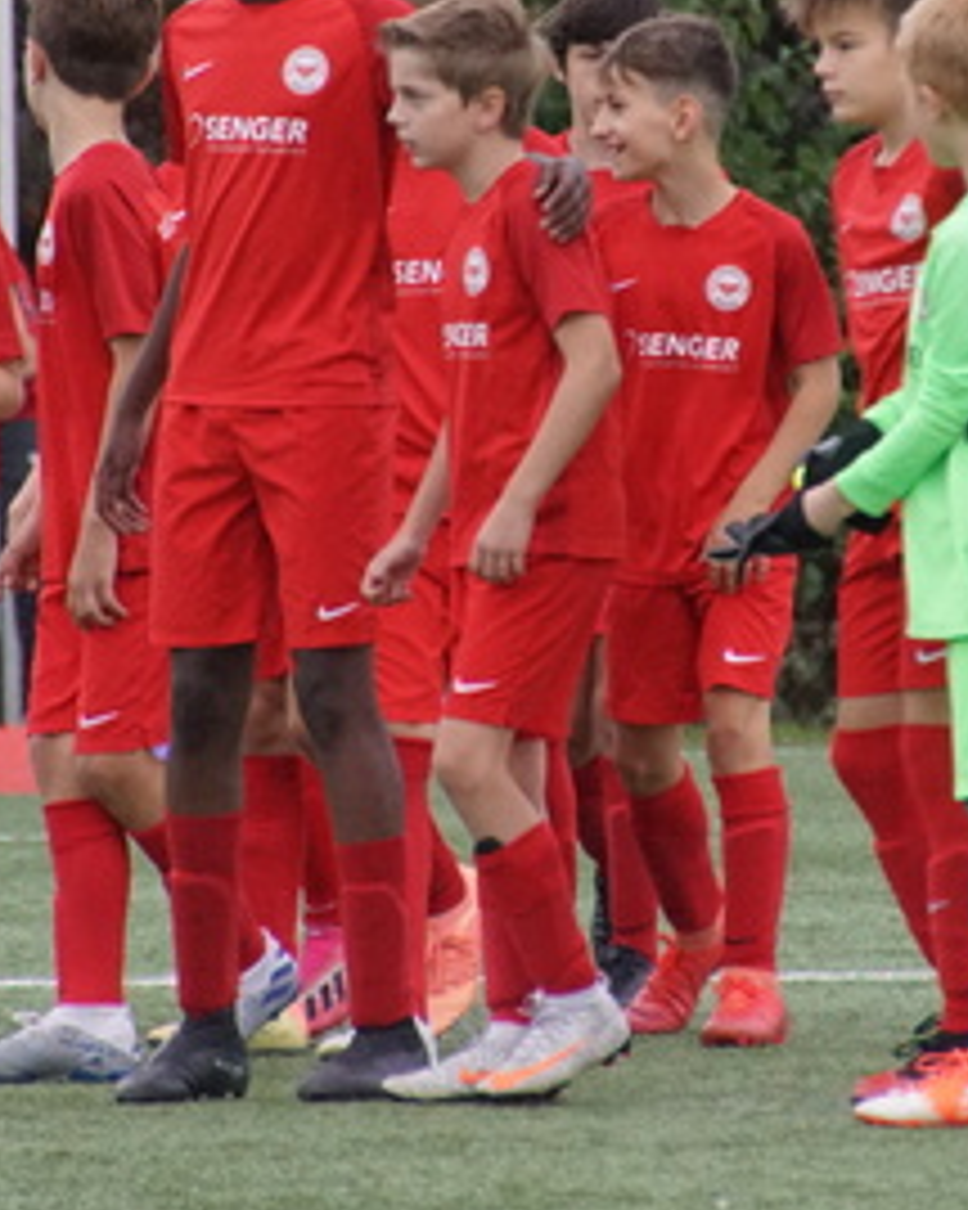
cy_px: 283
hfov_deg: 1.7
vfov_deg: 2.1
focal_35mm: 933
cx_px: 561
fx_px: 33431
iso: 3200
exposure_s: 1/800
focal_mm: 280
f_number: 6.3
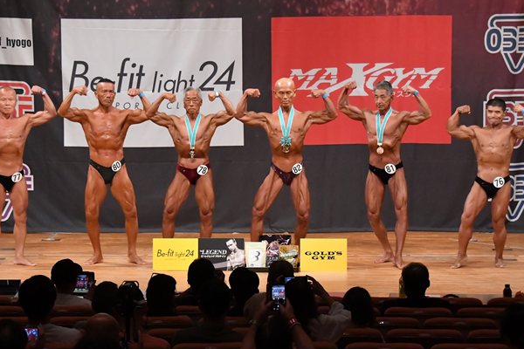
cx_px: 241
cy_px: 168
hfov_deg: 12.5
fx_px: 2387
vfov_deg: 8.4
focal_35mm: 164
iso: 7200
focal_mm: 85
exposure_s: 1/400
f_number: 5.6
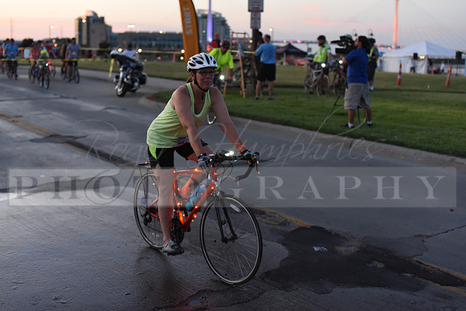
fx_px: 647
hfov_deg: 39.6
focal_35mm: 50
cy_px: 156
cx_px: 233
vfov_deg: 27.0
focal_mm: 50
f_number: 2.8
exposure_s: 1/400
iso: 2500
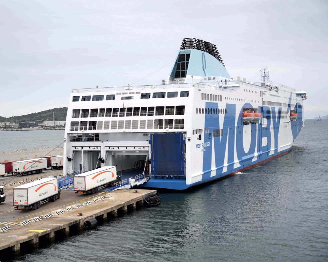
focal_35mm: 55
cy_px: 130
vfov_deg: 27.6
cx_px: 141
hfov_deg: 34.1
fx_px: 534
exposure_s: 1/250
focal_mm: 48
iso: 100
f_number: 4
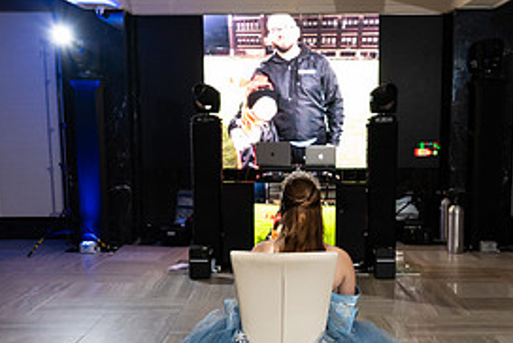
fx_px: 756
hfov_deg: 37.4
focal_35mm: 53
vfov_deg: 25.4
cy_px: 246
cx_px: 292
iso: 1600
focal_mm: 24
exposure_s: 1/125
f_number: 3.2
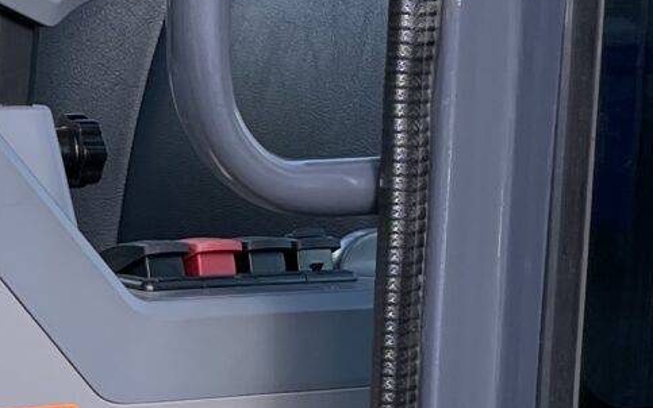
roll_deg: -0.8
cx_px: -49
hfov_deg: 14.0
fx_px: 2599
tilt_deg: -14.8
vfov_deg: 8.9
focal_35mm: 146
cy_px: 521
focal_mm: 5.1
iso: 32
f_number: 1.6
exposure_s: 1/550
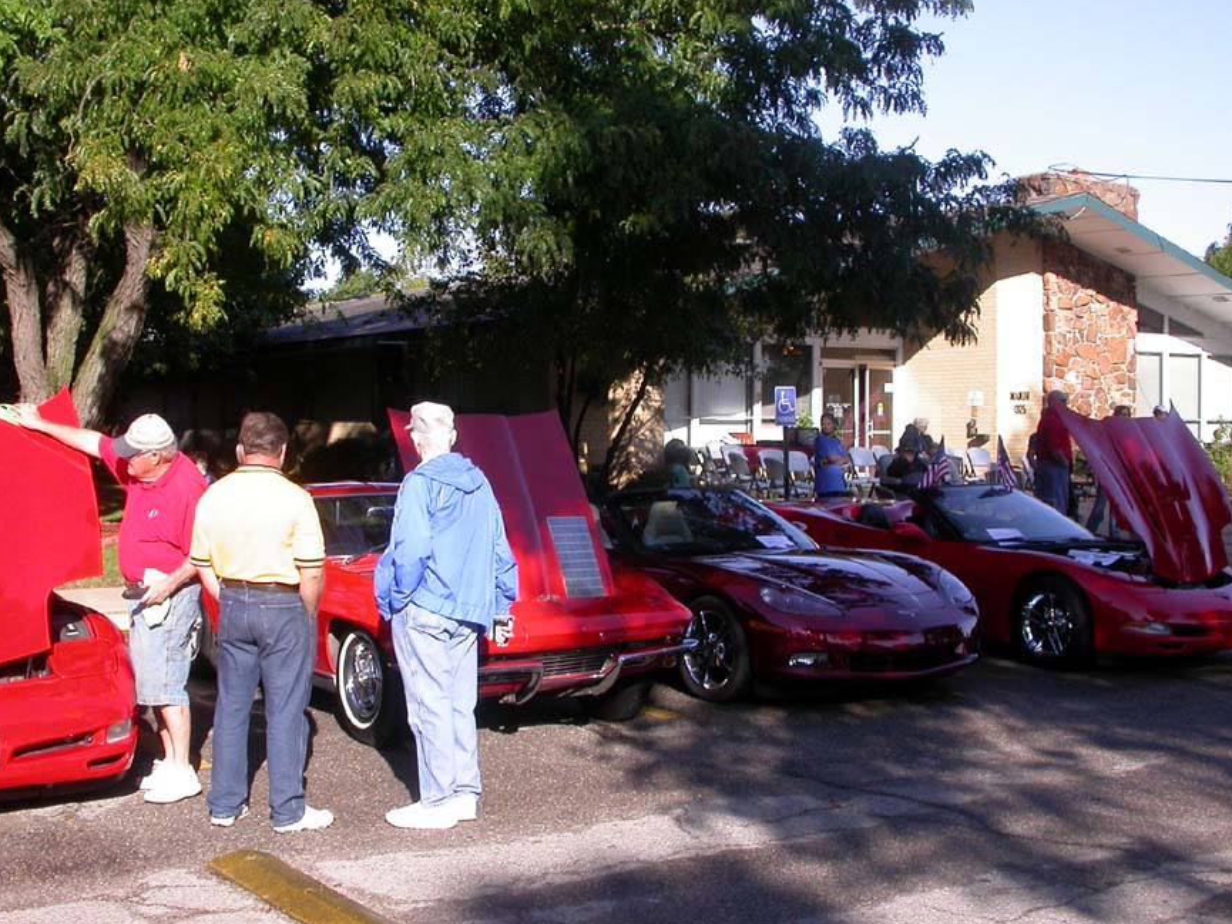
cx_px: 554
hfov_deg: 42.0
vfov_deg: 32.2
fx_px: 1602
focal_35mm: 45
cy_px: 451
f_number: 6
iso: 100
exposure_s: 1/229
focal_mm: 7.85
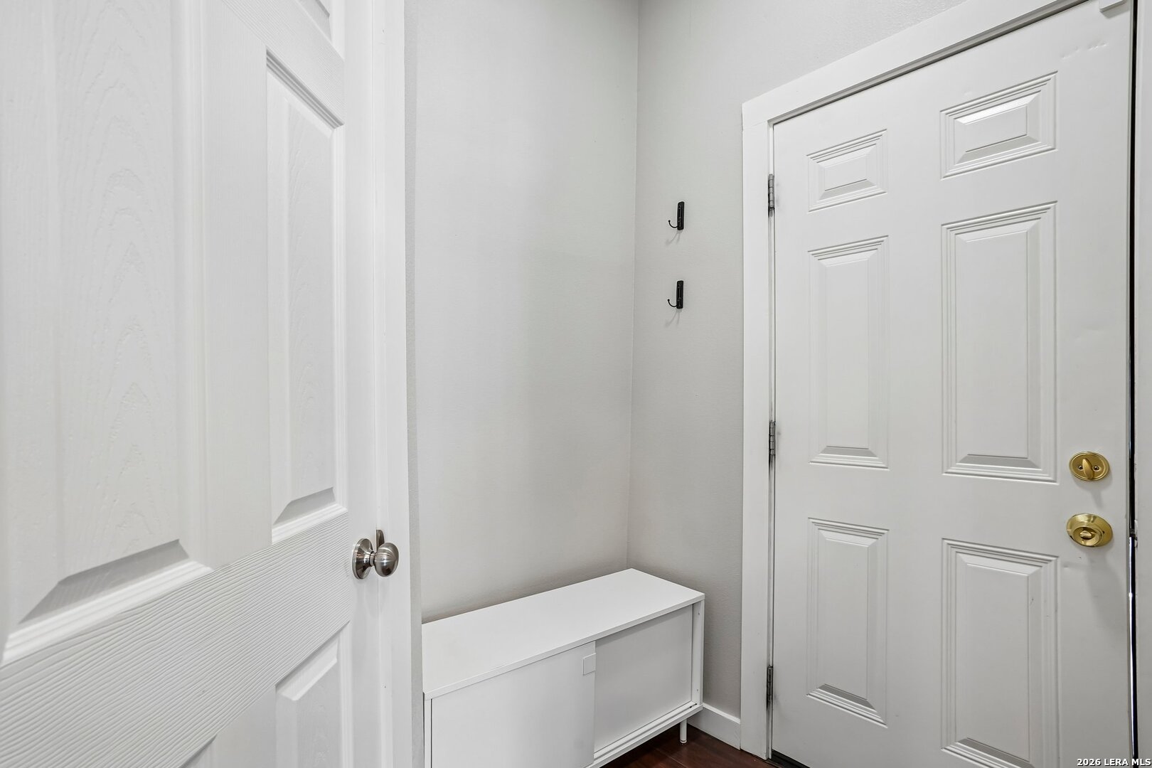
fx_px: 512
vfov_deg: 73.7
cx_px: 576
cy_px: 384
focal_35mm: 16
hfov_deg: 96.7
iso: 400
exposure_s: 1/15
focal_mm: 16
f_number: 9
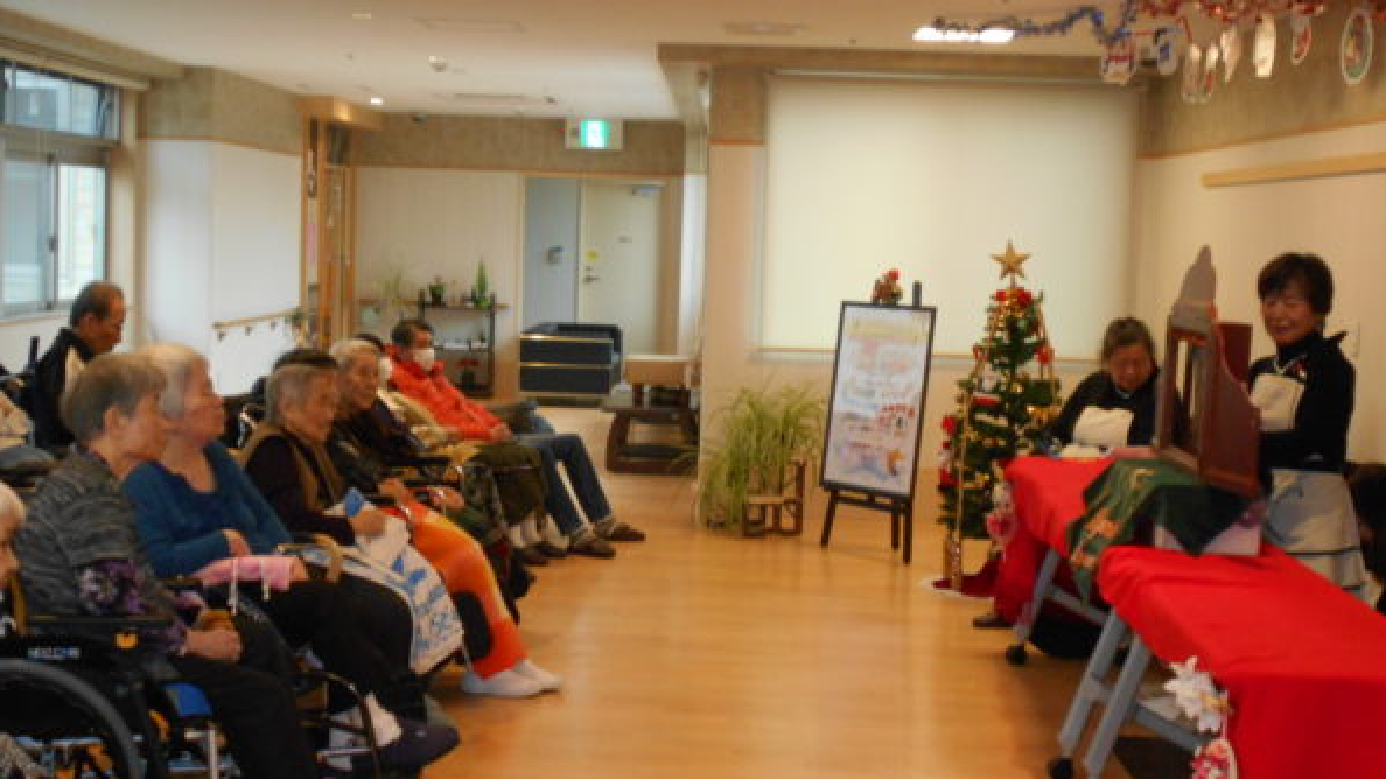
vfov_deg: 21.8
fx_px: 2021
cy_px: 394
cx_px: 698
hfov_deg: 37.9
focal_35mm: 55
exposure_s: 1/60
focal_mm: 8.8
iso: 400
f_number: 4.5
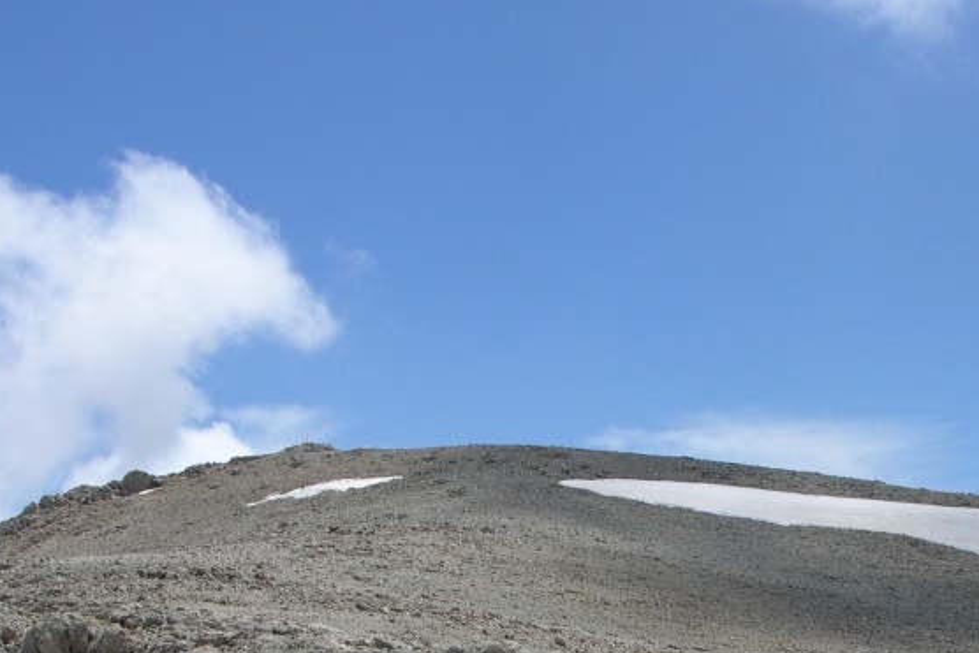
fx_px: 1822
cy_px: 644
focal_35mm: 67
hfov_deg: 30.0
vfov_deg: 19.8
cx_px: 576
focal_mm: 8.9
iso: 50
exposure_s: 1/318
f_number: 7.1
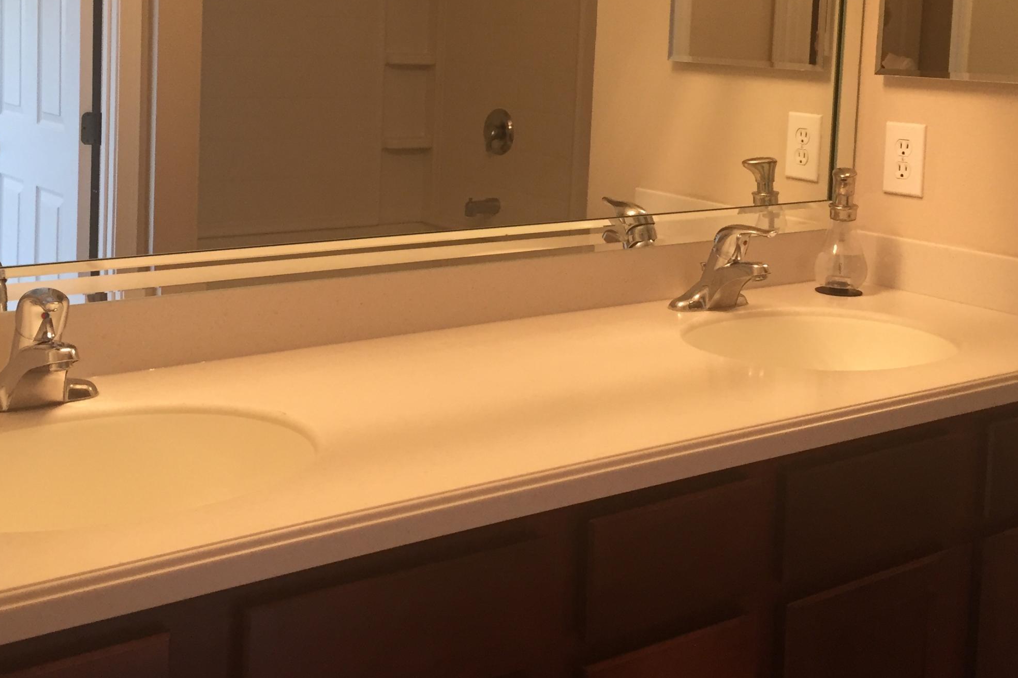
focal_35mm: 46
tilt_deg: -5.2
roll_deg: -2.0
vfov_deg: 28.7
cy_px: 145
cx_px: 490
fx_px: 1301
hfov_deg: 42.7
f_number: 2.2
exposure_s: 1/30
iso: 100
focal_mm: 4.15
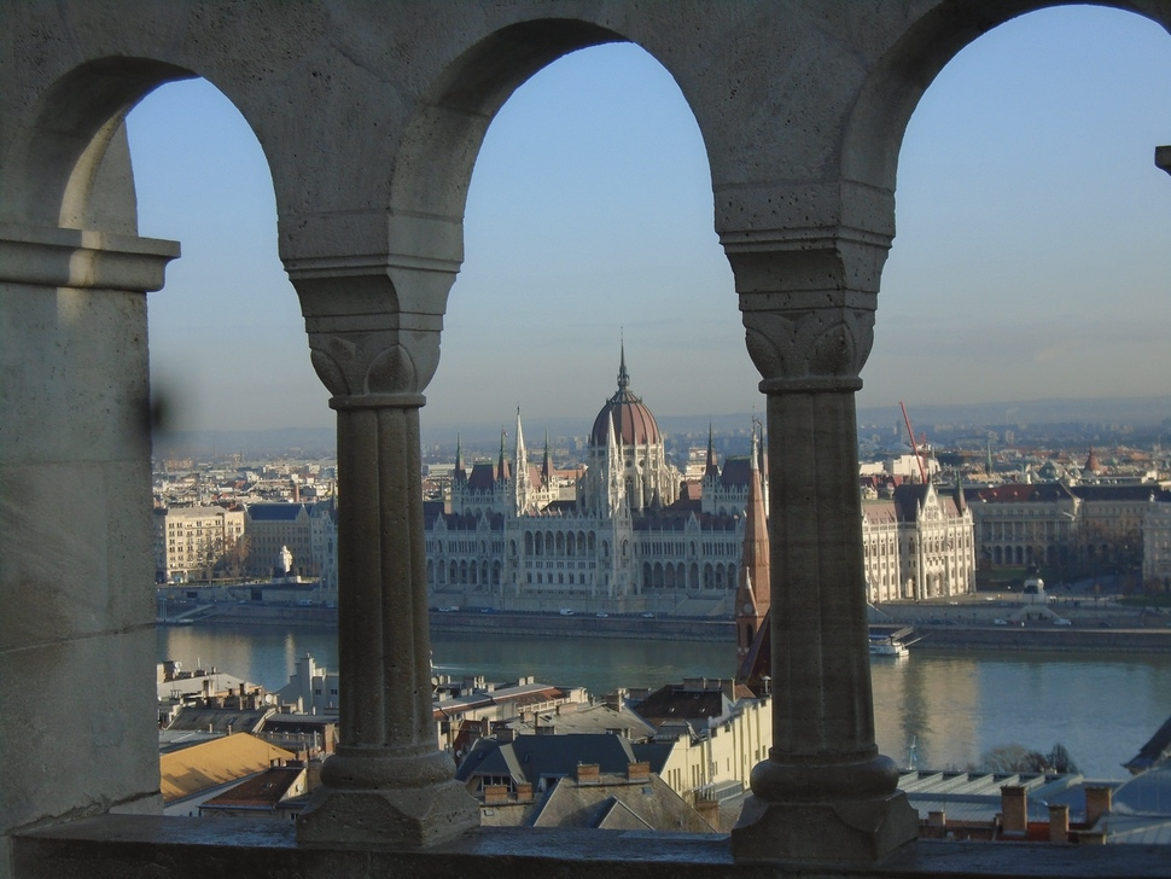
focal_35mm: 79
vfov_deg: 18.7
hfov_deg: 24.7
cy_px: 440
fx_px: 2673
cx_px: 586
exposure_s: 1/400
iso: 100
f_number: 6.1
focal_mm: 14
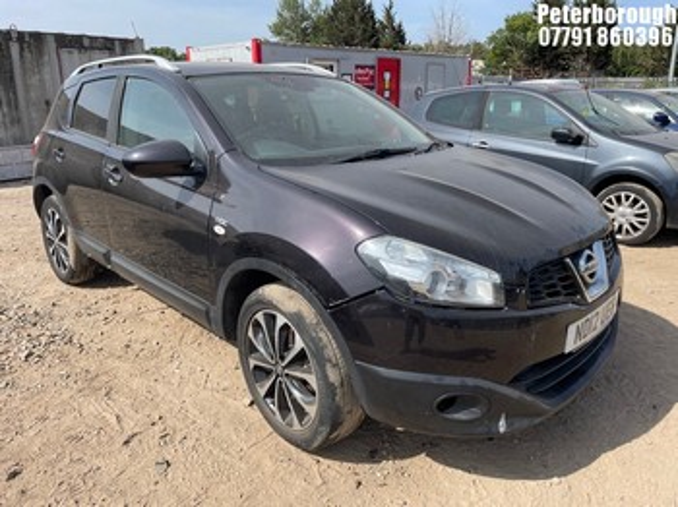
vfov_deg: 53.0
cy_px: 254
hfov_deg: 67.3
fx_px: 509
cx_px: 339
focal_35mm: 26
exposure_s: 1/2212
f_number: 1.6
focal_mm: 4.2
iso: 32
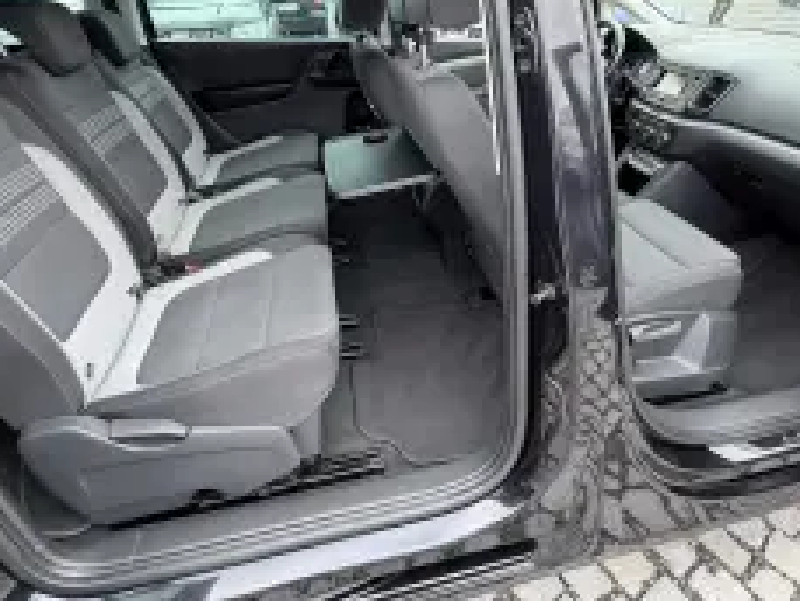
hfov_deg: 76.3
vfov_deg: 58.3
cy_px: 157
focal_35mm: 22
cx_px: 426
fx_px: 509
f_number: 2.2
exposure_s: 1/121
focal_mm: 2.22
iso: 80
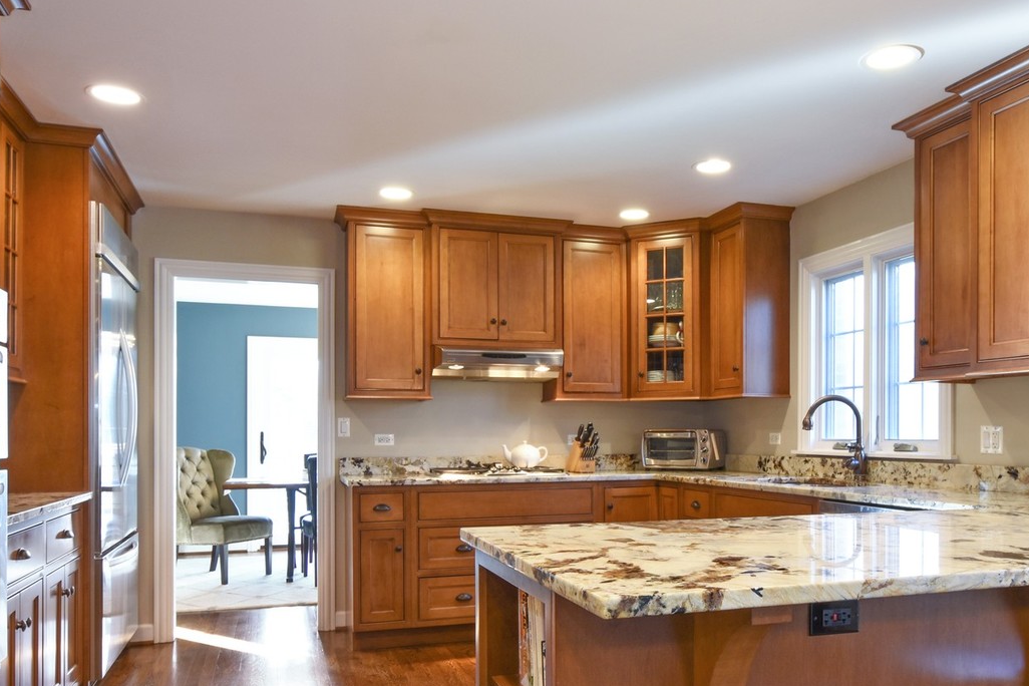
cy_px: 437
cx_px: 589
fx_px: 880
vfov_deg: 42.2
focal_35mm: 31
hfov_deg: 60.4
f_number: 9
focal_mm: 13
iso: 200
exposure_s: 1/2.5
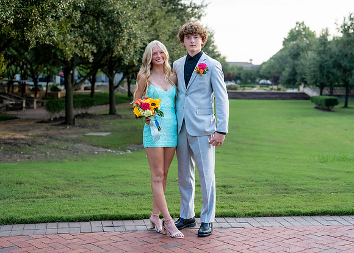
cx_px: 187
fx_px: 584
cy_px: 117
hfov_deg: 33.7
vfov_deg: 24.4
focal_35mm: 58
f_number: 2.5
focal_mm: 50
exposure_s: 1/500
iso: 250
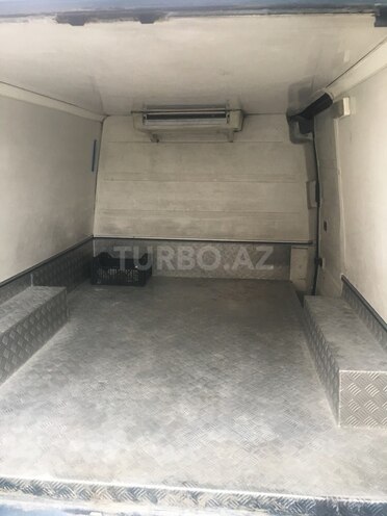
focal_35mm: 29
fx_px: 432
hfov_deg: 48.2
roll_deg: -1.3
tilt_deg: -8.2
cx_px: 194
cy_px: 258
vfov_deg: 61.7
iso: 40
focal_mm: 4.15
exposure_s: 1/33
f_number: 2.2
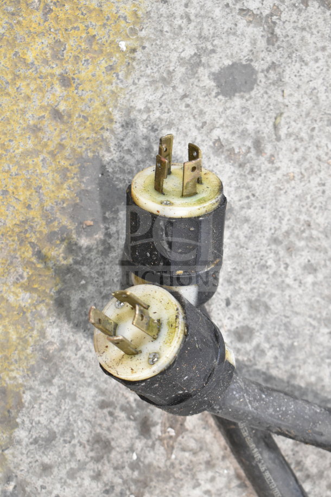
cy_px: 248
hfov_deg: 22.6
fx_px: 827
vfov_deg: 33.4
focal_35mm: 60
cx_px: 166
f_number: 5
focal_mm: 40
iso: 2000
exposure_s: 1/60
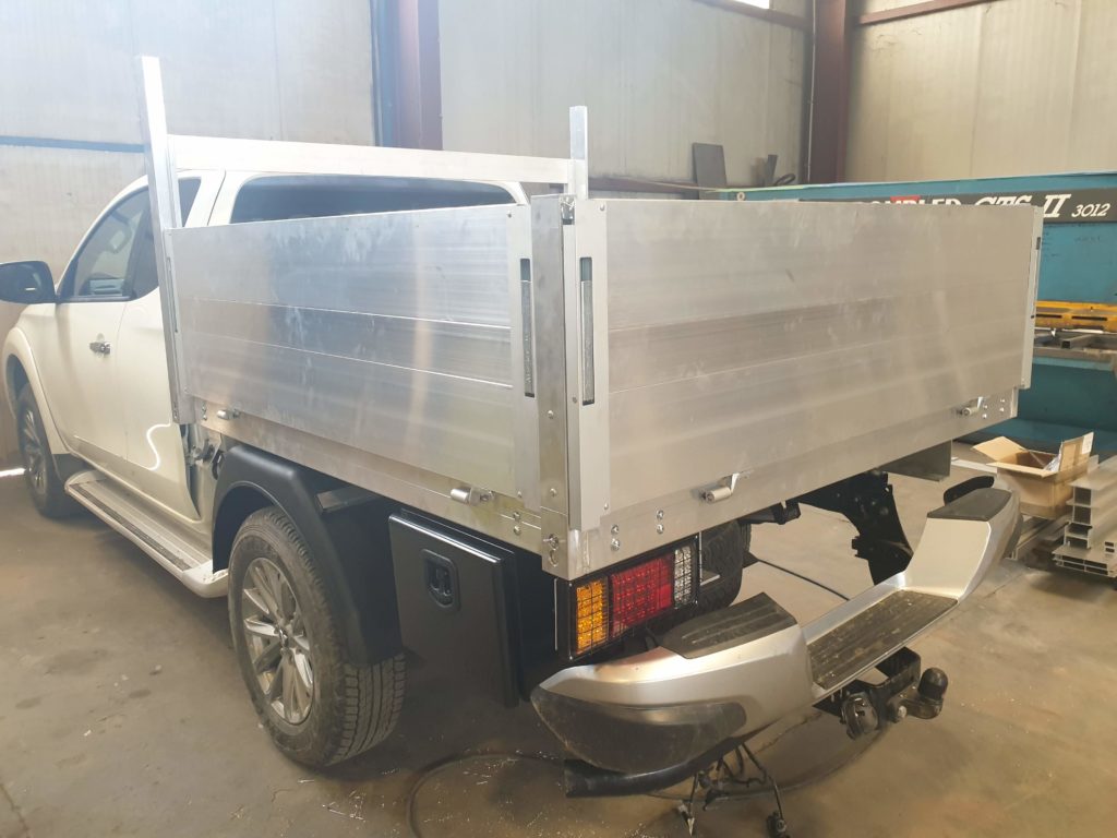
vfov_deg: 53.1
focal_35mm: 26
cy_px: 419
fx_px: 839
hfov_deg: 67.3
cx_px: 558
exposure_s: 1/50
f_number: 2.4
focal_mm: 4.3
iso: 200
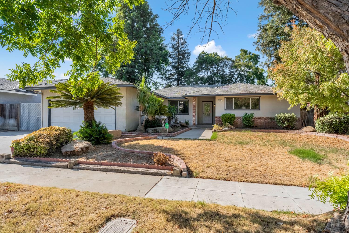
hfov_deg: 84.0
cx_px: 174
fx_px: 194
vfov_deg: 61.9
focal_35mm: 20
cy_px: 116
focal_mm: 20
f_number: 7.1
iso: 640
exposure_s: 1/800
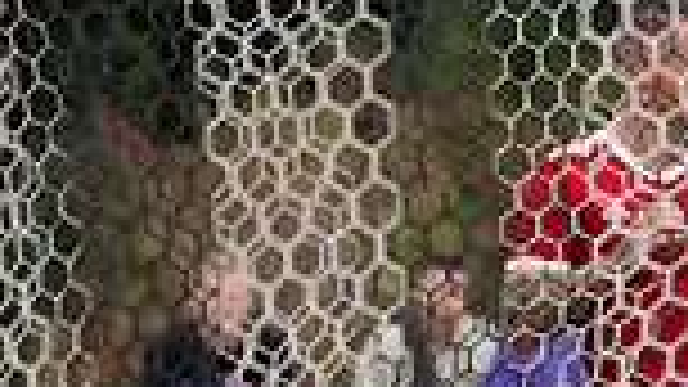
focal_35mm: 1162
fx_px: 21195
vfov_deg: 1.0
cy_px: 456
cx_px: 1264
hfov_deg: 1.9
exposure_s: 1/1600
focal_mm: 290
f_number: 5.6
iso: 1000
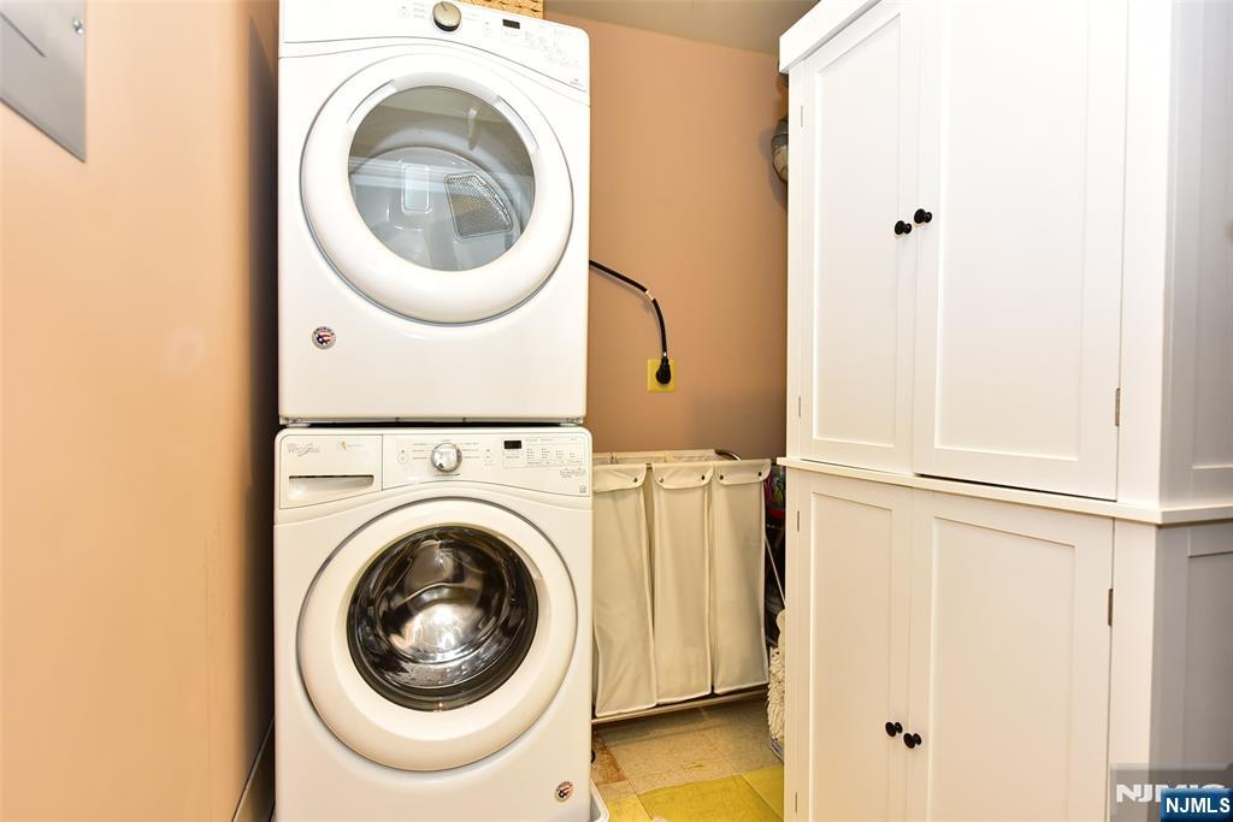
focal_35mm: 19
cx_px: 616
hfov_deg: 86.9
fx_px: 651
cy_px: 411
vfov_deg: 64.6
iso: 1000
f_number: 4.5
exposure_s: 1/40
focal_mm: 19
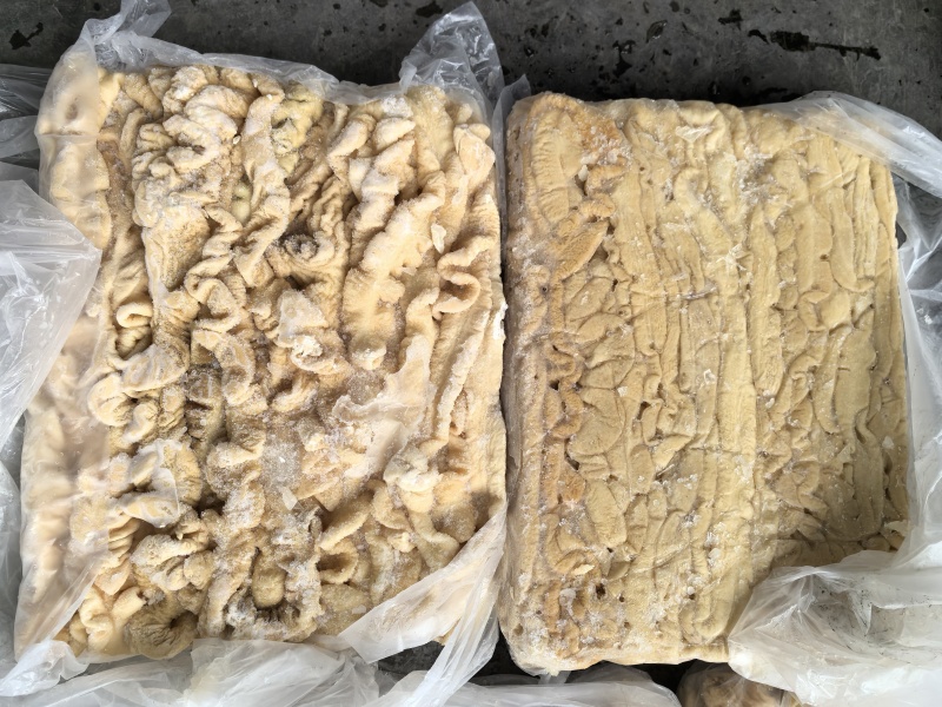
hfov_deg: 65.3
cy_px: 354
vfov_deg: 51.4
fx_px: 735
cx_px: 471
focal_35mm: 27
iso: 250
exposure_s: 1/100
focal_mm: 5.75
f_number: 2
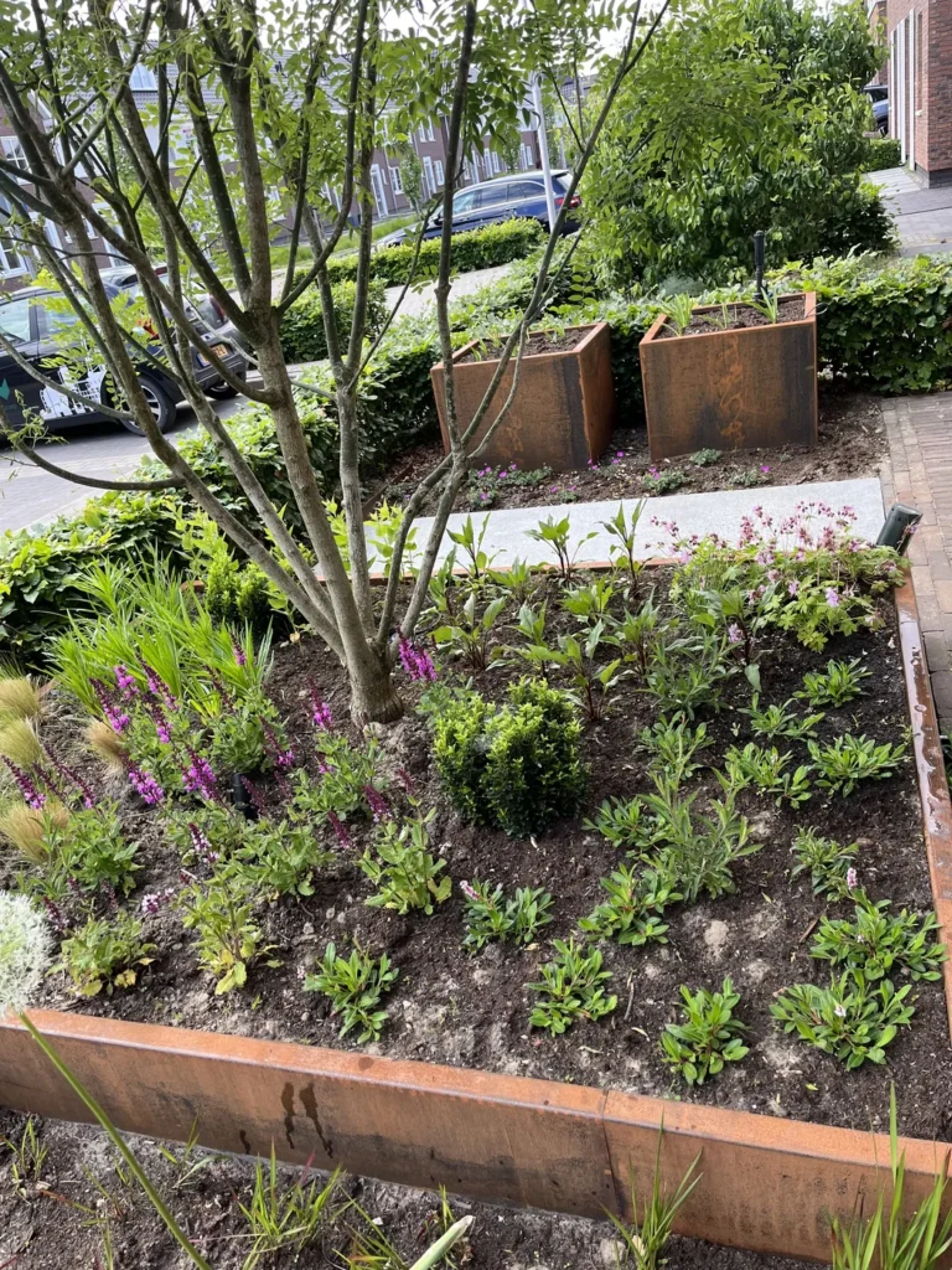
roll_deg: +10.6
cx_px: 476
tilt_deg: -27.2
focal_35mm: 26
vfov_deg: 67.3
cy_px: 635
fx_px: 953
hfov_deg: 53.1
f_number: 1.6
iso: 50
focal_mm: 5.1
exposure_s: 1/320
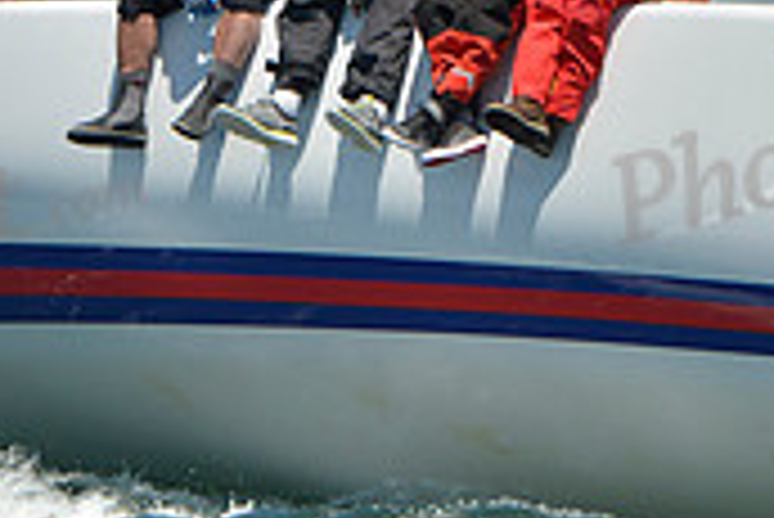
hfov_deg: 3.1
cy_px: -43
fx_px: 14116
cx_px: 382
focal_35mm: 656
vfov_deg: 2.1
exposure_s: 1/1250
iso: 280
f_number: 8
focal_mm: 195
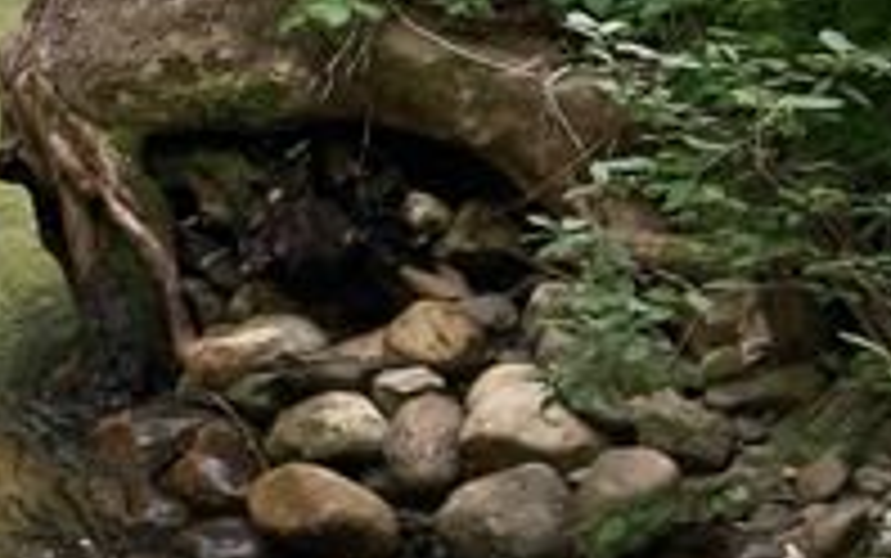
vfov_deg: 14.1
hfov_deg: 20.2
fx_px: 2187
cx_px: -392
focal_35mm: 90
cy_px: -108
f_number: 1.8
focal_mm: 3.99
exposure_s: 1/60
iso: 100
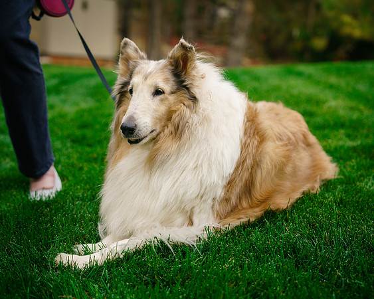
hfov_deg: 28.5
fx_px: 735
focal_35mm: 66
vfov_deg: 23.0
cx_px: 187
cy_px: 150
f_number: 2.8
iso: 100
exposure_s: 1/320
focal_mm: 59
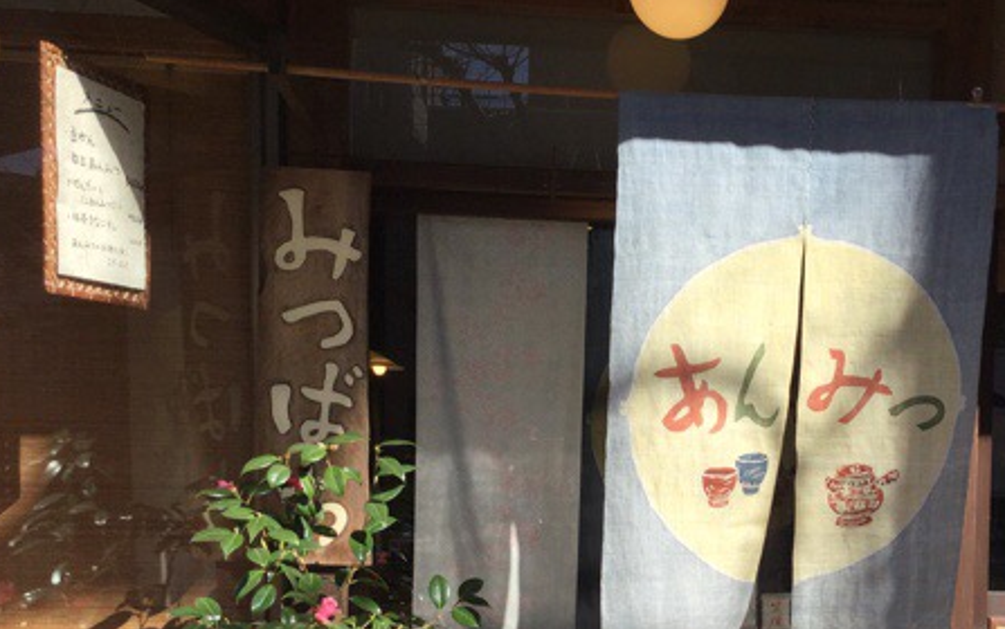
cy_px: 521
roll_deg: -2.2
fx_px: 1288
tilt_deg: -2.5
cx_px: 690
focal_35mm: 47
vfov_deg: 26.8
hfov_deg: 41.9
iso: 25
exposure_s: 1/840
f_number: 2.4
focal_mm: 3.3
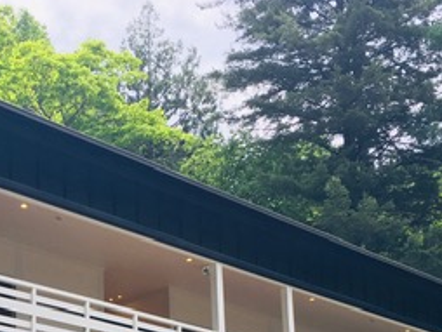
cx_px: 118
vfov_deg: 19.2
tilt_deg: +12.3
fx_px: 933
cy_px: 381
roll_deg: +1.1
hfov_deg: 26.4
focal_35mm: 73
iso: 25
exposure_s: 1/635
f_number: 2.2
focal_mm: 4.15
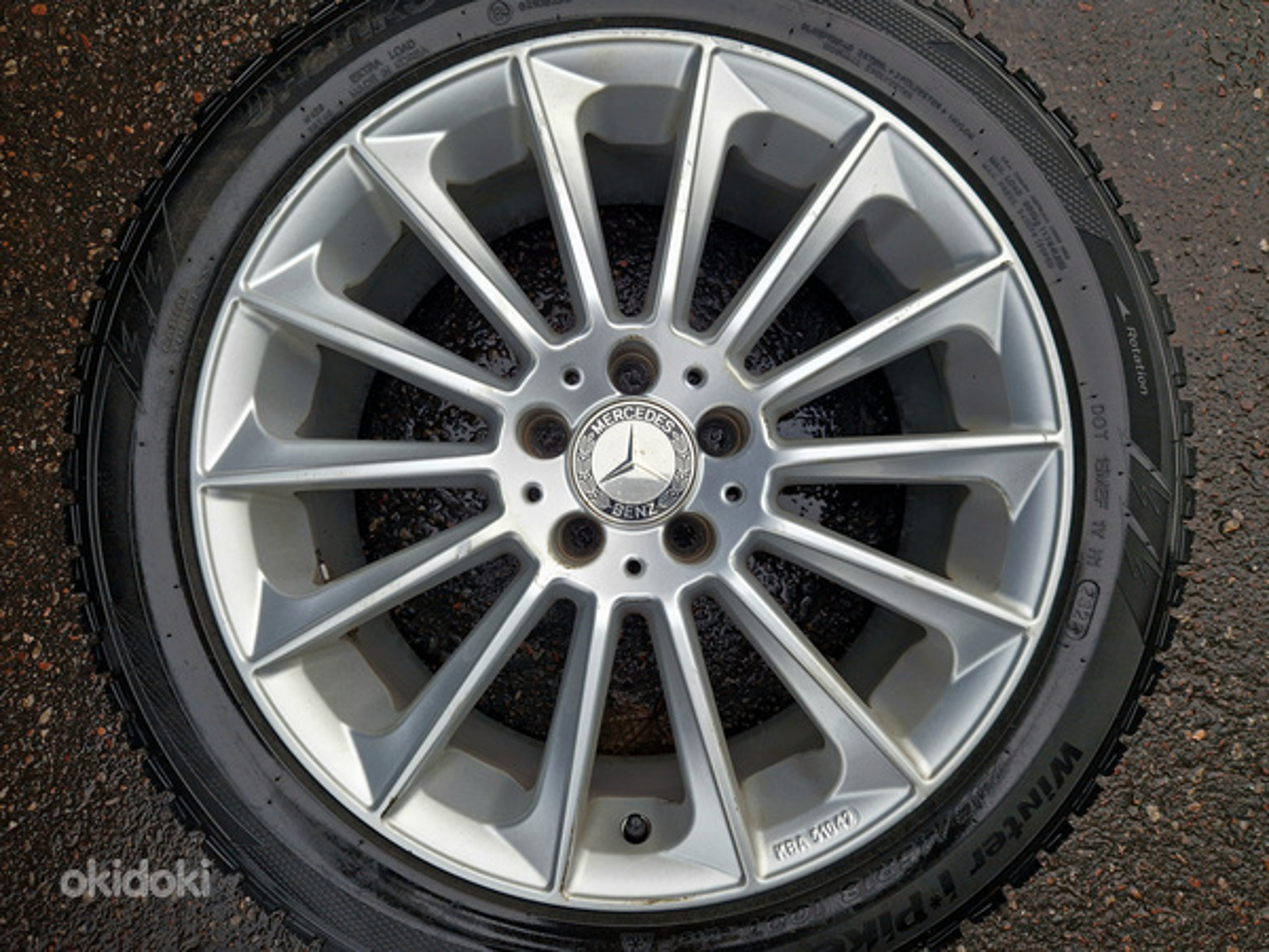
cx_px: 634
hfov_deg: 73.9
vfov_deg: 58.9
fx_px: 843
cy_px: 476
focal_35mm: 23
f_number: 1.8
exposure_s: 1/182
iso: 50
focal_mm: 5.4
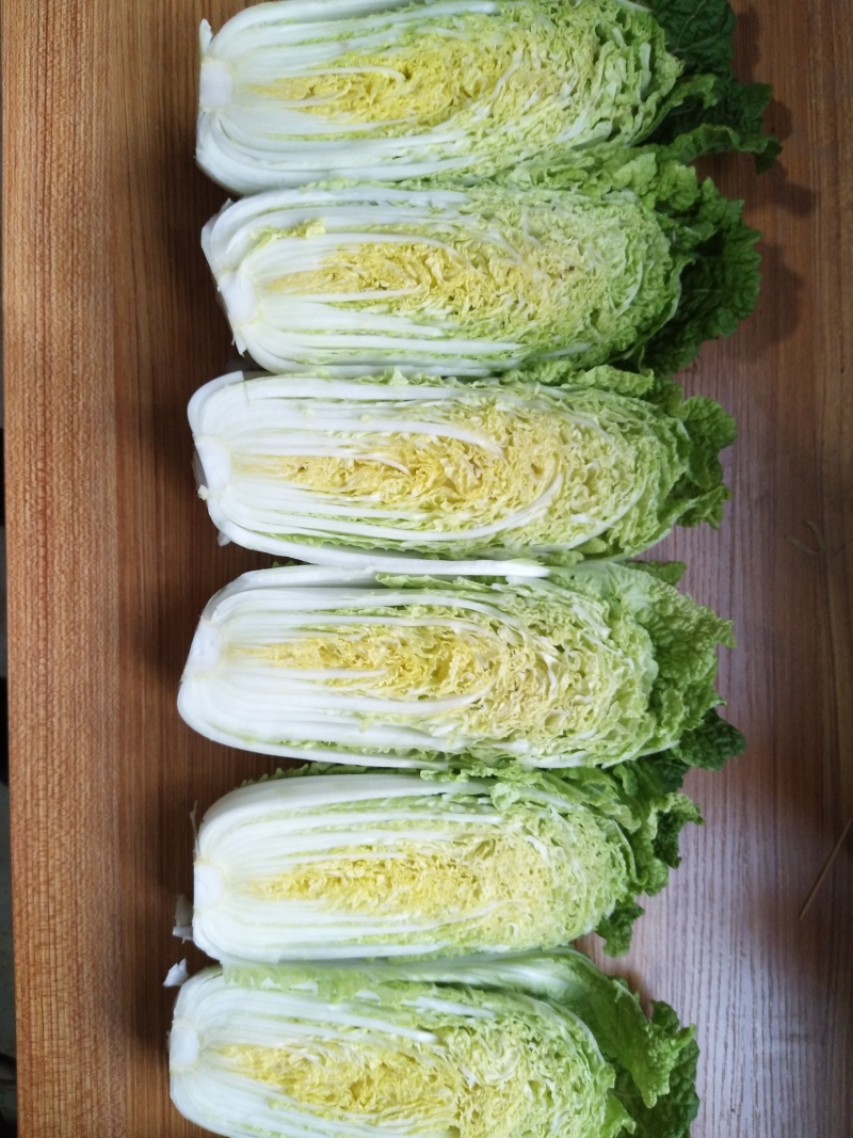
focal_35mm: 26
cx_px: 426
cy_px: 569
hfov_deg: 53.1
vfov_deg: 67.3
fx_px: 854
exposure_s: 1/33.3
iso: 160
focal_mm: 3.88
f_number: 2
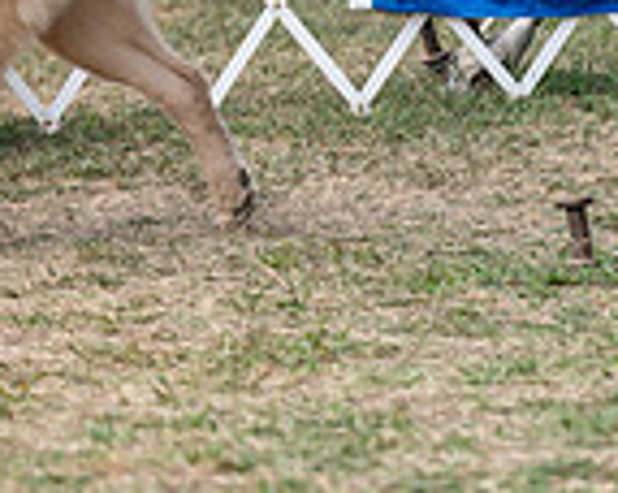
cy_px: -458
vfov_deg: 2.5
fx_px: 11325
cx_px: -465
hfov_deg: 3.1
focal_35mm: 620
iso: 400
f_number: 4
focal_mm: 140
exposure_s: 1/2000
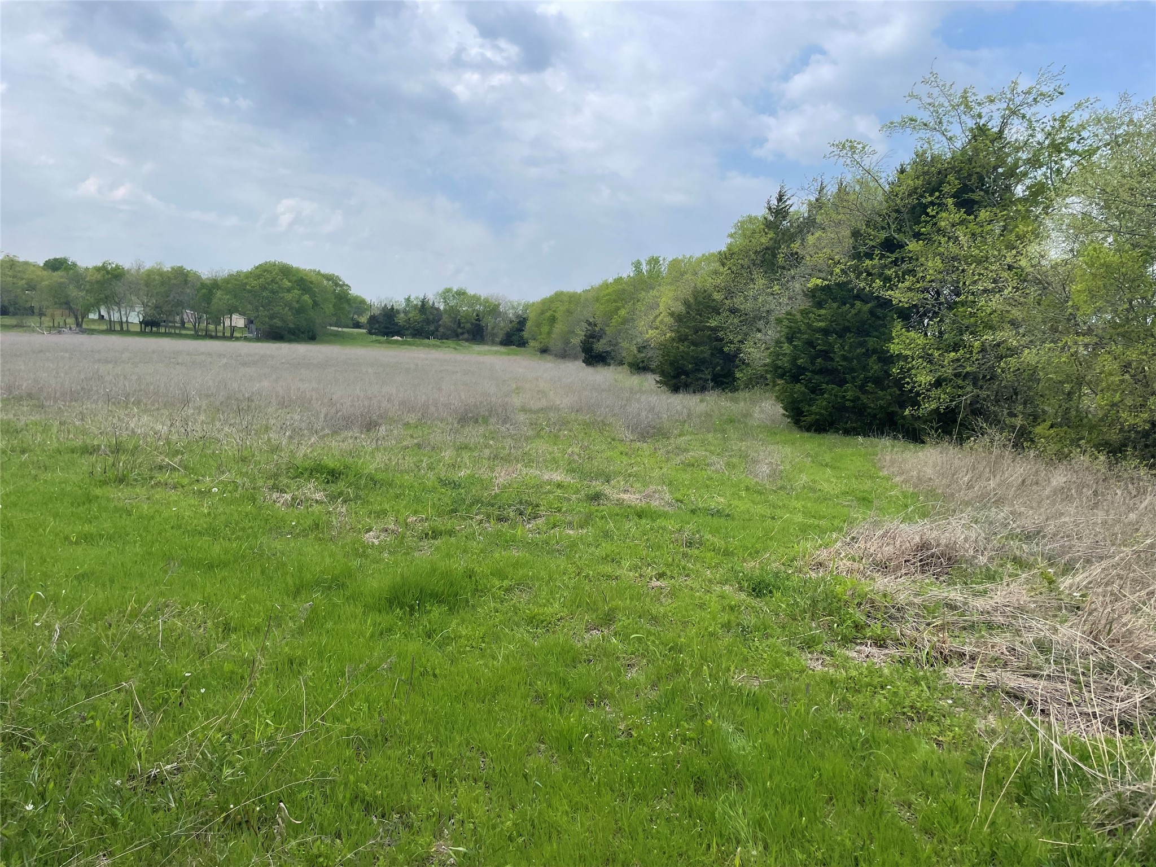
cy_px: 434
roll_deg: -2.1
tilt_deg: -3.6
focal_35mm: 26
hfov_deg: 67.3
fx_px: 868
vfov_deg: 53.1
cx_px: 578
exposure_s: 1/3509
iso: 32
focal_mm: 4.2
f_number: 1.6
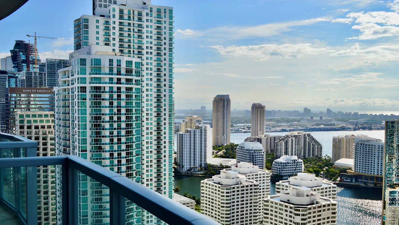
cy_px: 133
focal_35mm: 38
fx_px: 402
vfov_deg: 31.1
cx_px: 199
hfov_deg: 52.8
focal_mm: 24
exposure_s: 1/500
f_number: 11
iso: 220
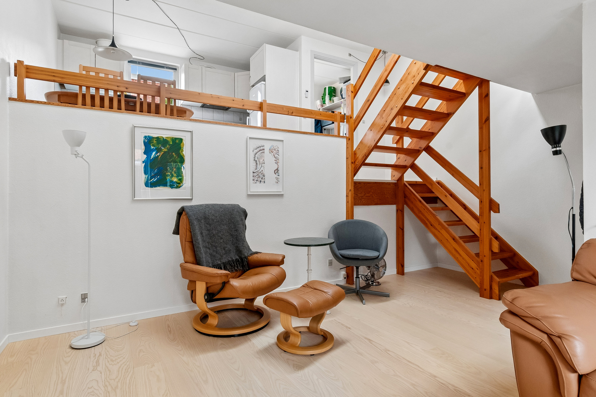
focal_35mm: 18
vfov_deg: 67.4
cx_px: 298
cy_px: 198
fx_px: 298
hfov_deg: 90.0
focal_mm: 12
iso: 400
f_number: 10
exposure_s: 1/10
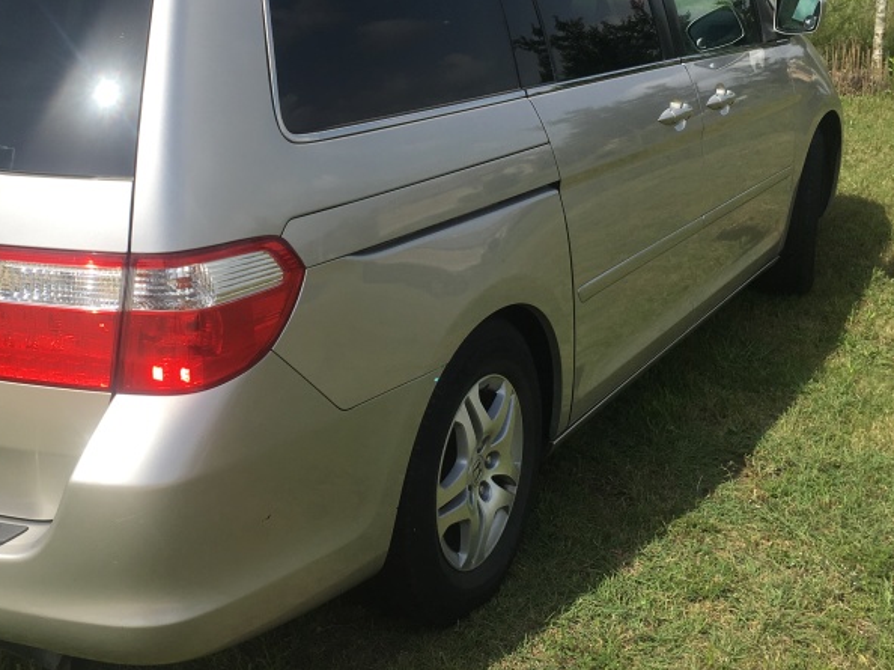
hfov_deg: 37.6
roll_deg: +4.1
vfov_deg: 28.9
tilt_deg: -11.6
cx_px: 266
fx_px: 1291
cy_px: 239
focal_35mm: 50
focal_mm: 4.15
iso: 25
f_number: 2.2
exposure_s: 1/1876
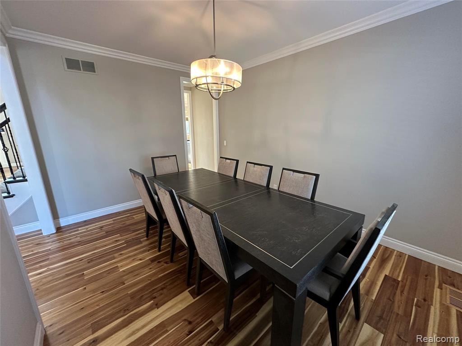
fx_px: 187
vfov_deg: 85.7
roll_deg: +0.7
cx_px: 231
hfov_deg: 102.1
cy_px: 173
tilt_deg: -13.1
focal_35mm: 14
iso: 320
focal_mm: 2.22
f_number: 2.2
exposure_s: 1/60
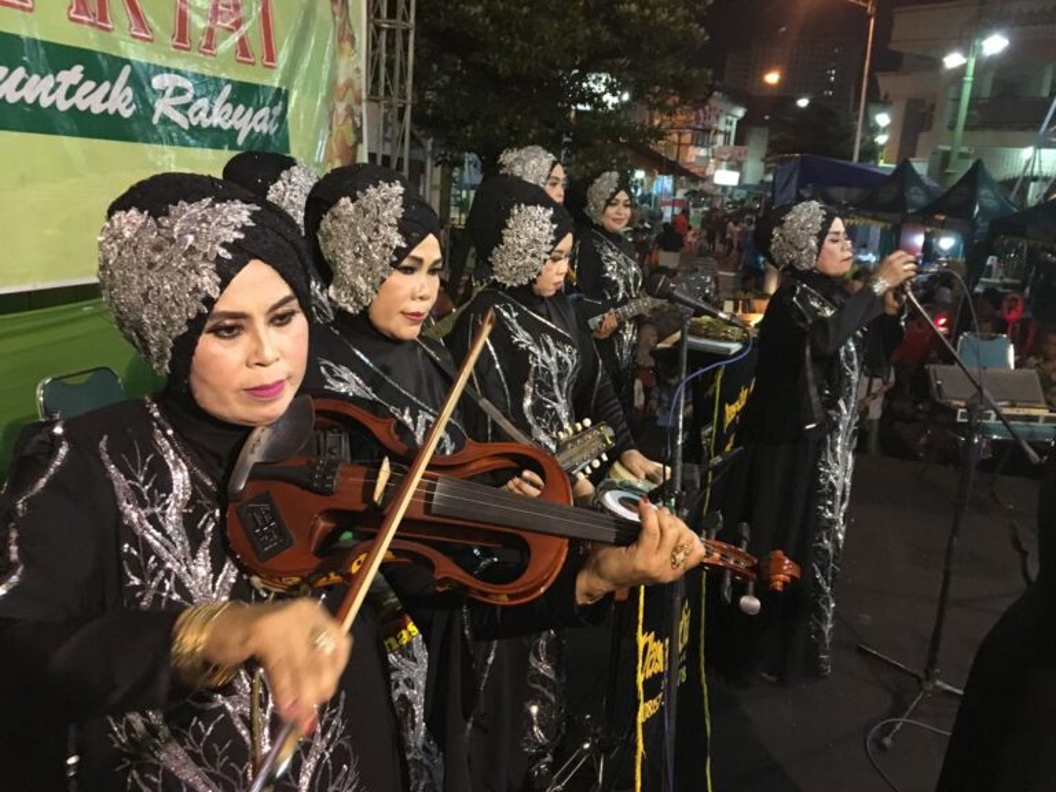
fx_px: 885
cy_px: 396
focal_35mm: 29
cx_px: 528
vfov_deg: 48.2
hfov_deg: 61.7
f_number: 2.2
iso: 320
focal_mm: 4.15
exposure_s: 1/17
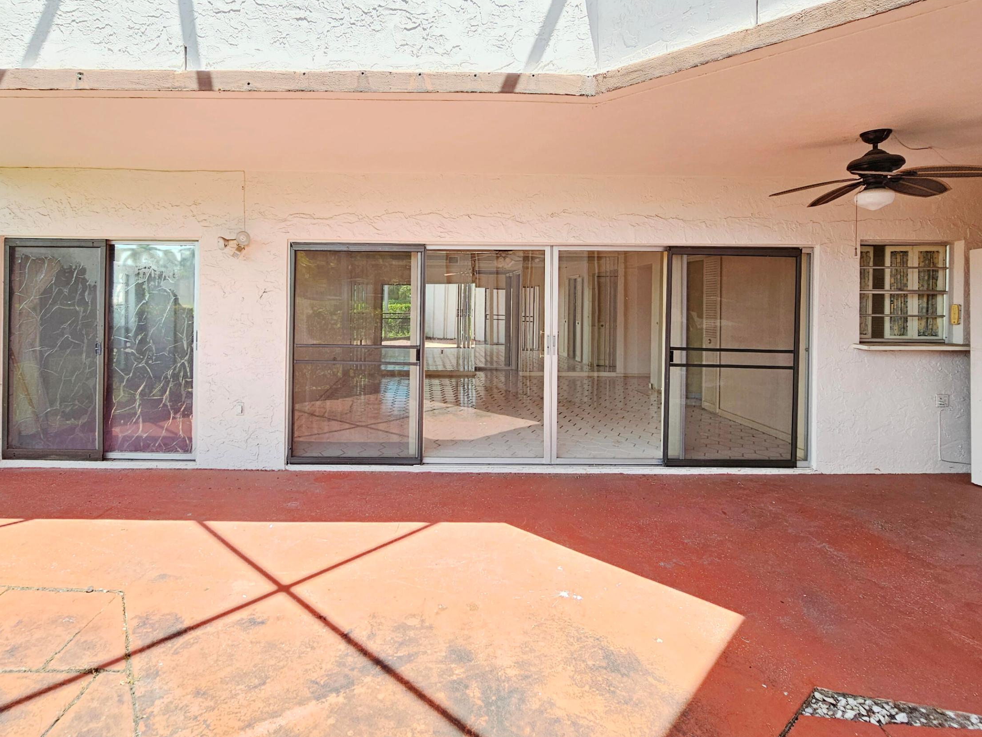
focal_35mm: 17
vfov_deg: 74.1
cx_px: 427
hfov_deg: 90.5
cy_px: 304
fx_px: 482
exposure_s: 1/145
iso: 50
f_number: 2.2
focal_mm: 2.2
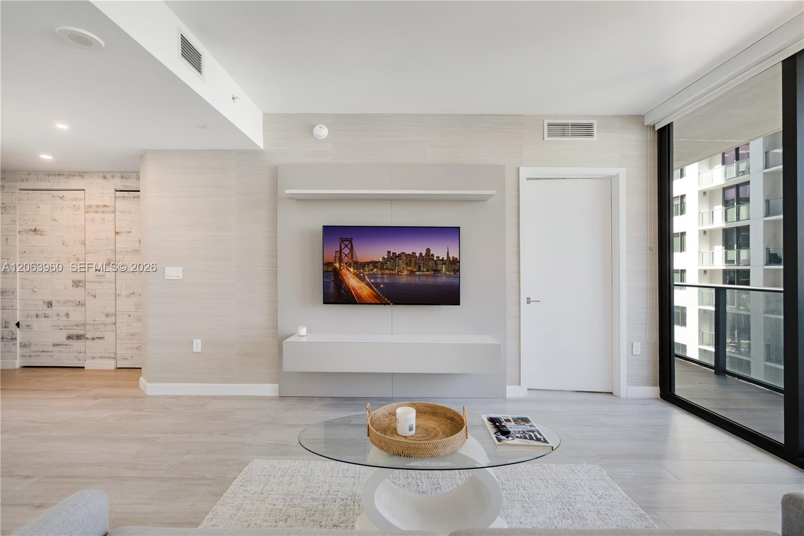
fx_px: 357
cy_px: 268
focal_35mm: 16
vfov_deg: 73.7
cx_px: 402
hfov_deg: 96.7
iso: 125
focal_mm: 16
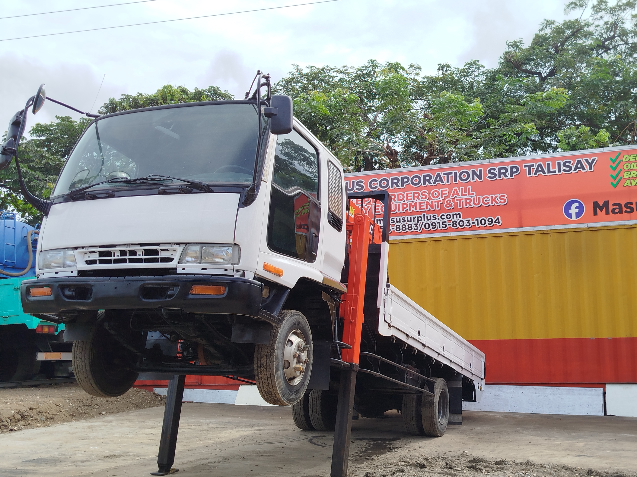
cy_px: 270
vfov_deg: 36.8
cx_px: 372
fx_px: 718
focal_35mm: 39
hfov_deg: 47.7
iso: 50
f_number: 1.7
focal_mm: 5.31
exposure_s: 1/713
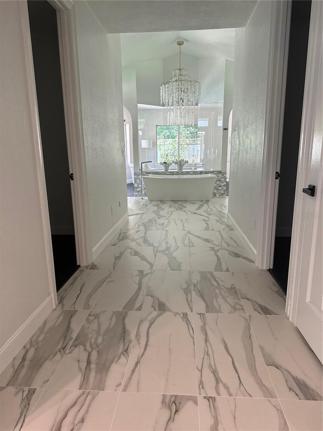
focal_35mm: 24
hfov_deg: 56.8
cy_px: 216
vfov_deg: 71.6
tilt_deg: -17.8
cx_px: 162
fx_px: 299
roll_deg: +1.8
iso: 200
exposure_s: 1/120
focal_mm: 6.76
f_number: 1.78
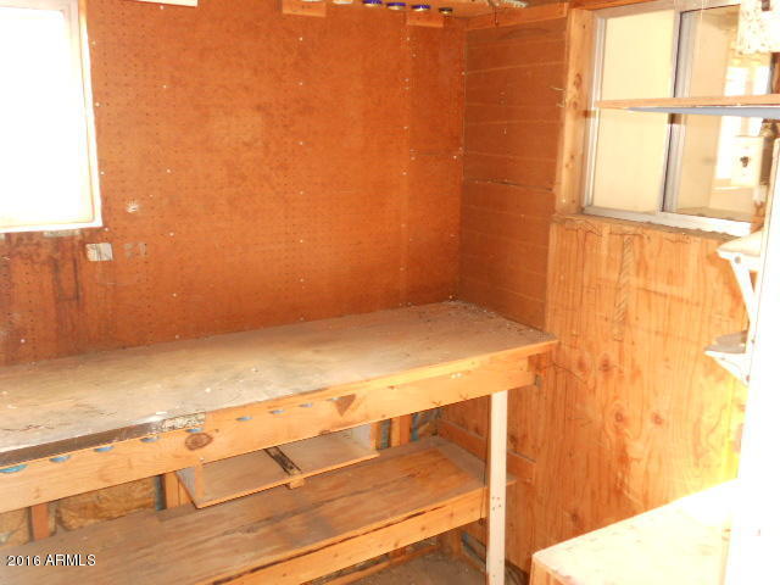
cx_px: 390
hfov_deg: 56.8
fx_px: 721
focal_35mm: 32
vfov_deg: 44.2
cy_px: 292
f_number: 3.5
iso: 250
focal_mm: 5.8
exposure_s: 1/25
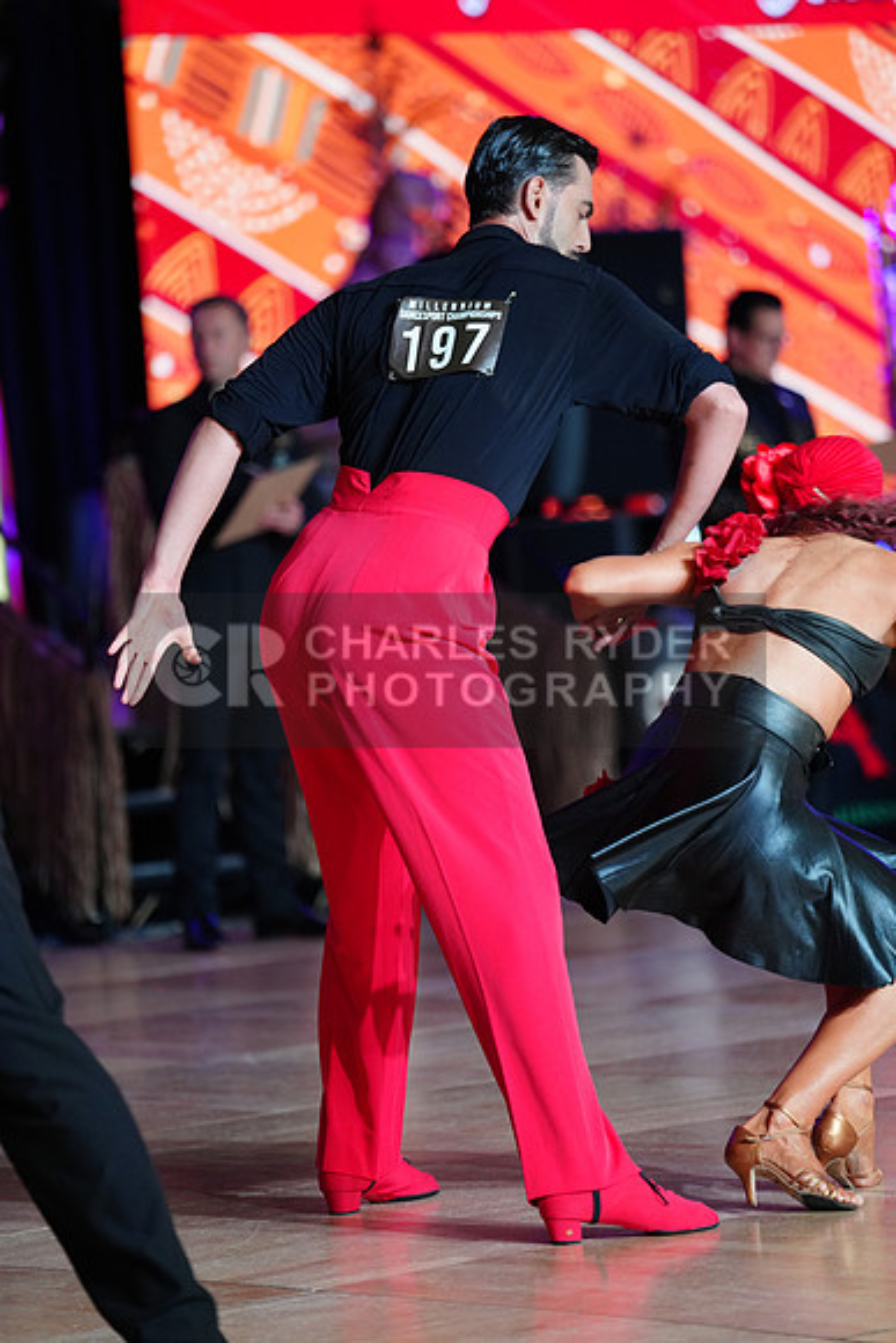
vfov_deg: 12.4
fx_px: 6156
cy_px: 672
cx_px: 448
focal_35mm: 165
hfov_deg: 8.3
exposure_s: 1/320
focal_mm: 165
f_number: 2.8
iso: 2000
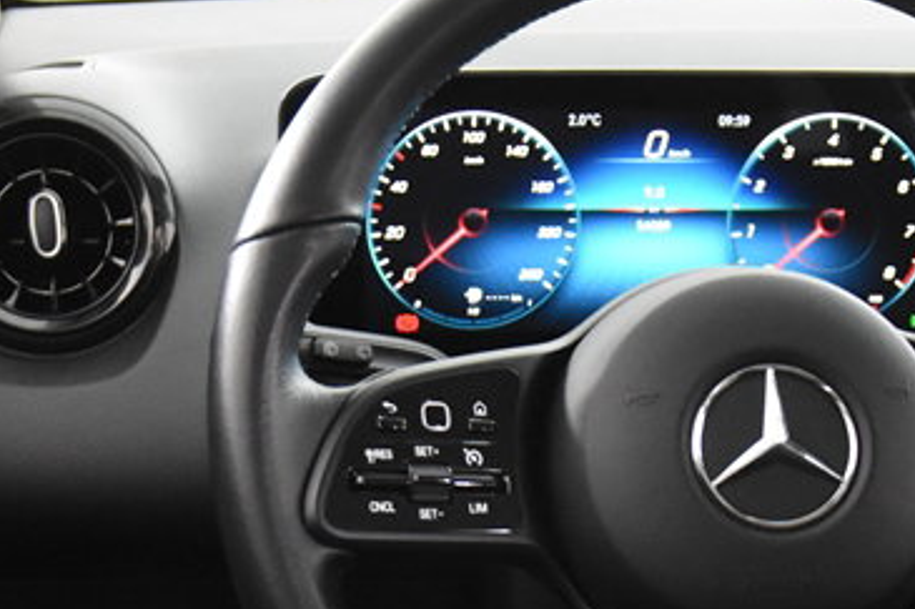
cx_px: 519
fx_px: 2566
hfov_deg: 20.2
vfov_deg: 13.2
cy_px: 698
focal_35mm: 101
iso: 4500
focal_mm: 24
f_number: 3
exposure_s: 1/40
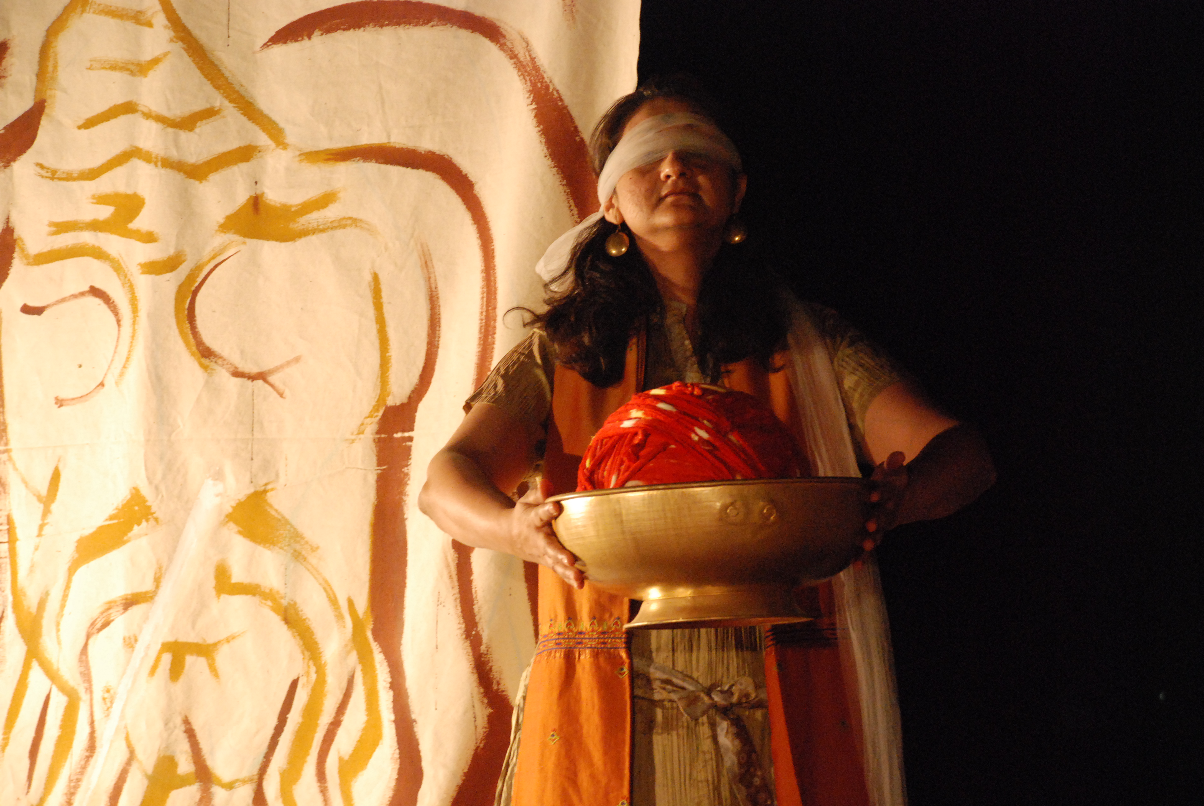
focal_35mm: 128
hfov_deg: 16.1
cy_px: 403
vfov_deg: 10.8
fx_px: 4269
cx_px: 602
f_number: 5.6
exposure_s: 1/60
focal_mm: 85
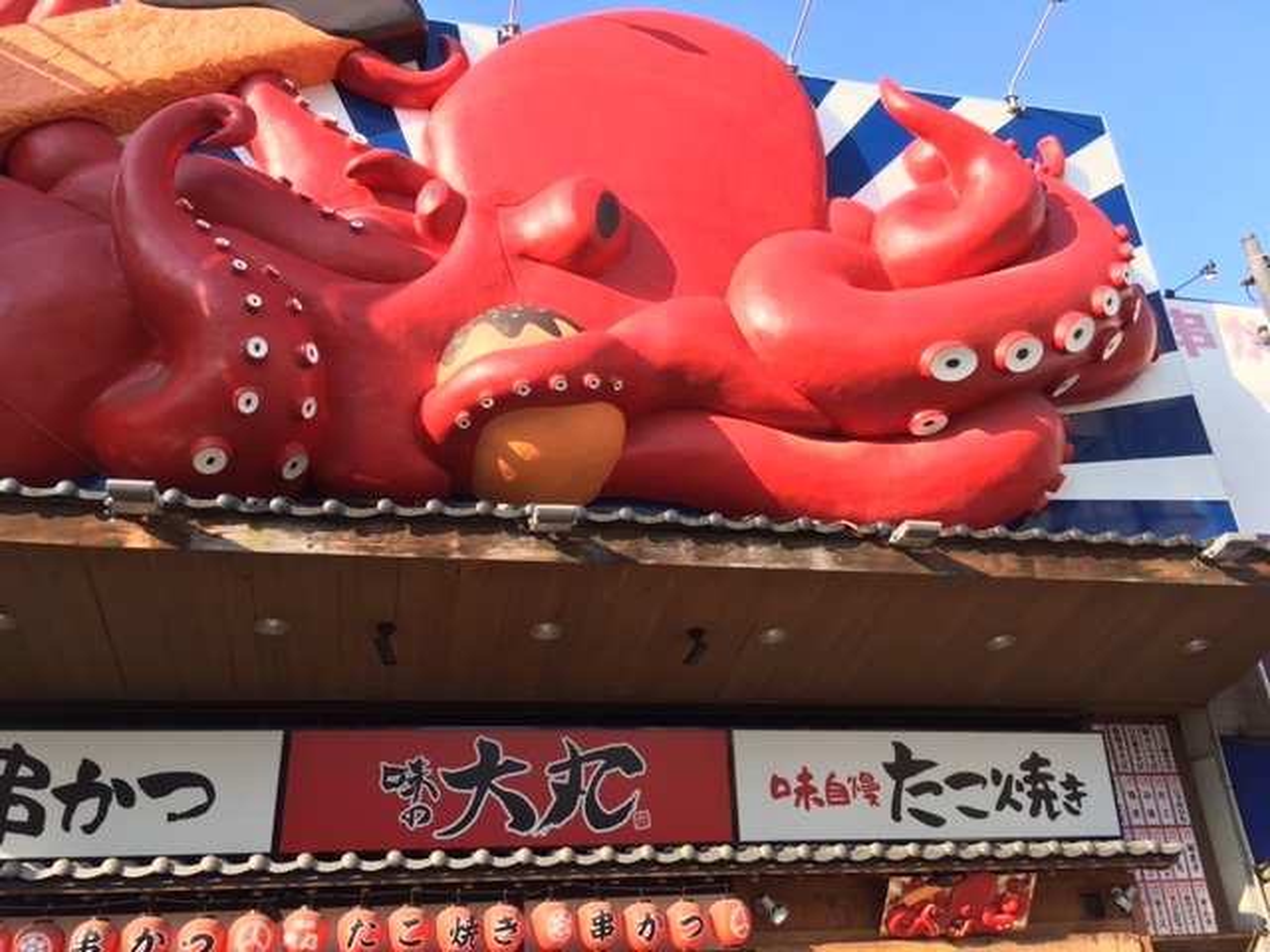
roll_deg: -1.8
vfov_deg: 48.2
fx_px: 1064
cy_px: 476
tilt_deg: +27.2
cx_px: 635
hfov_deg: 61.7
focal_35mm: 29
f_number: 2.2
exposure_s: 1/388
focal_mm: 4.15
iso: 25
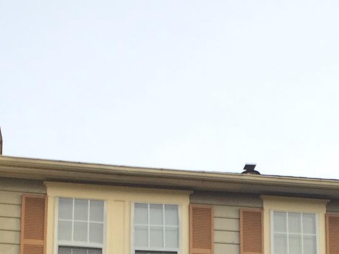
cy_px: 407
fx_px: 1068
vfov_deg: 12.7
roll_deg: +1.4
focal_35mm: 109
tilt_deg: +11.3
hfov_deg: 18.0
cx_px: 216
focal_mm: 4.15
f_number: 2.2
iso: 32
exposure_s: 1/306
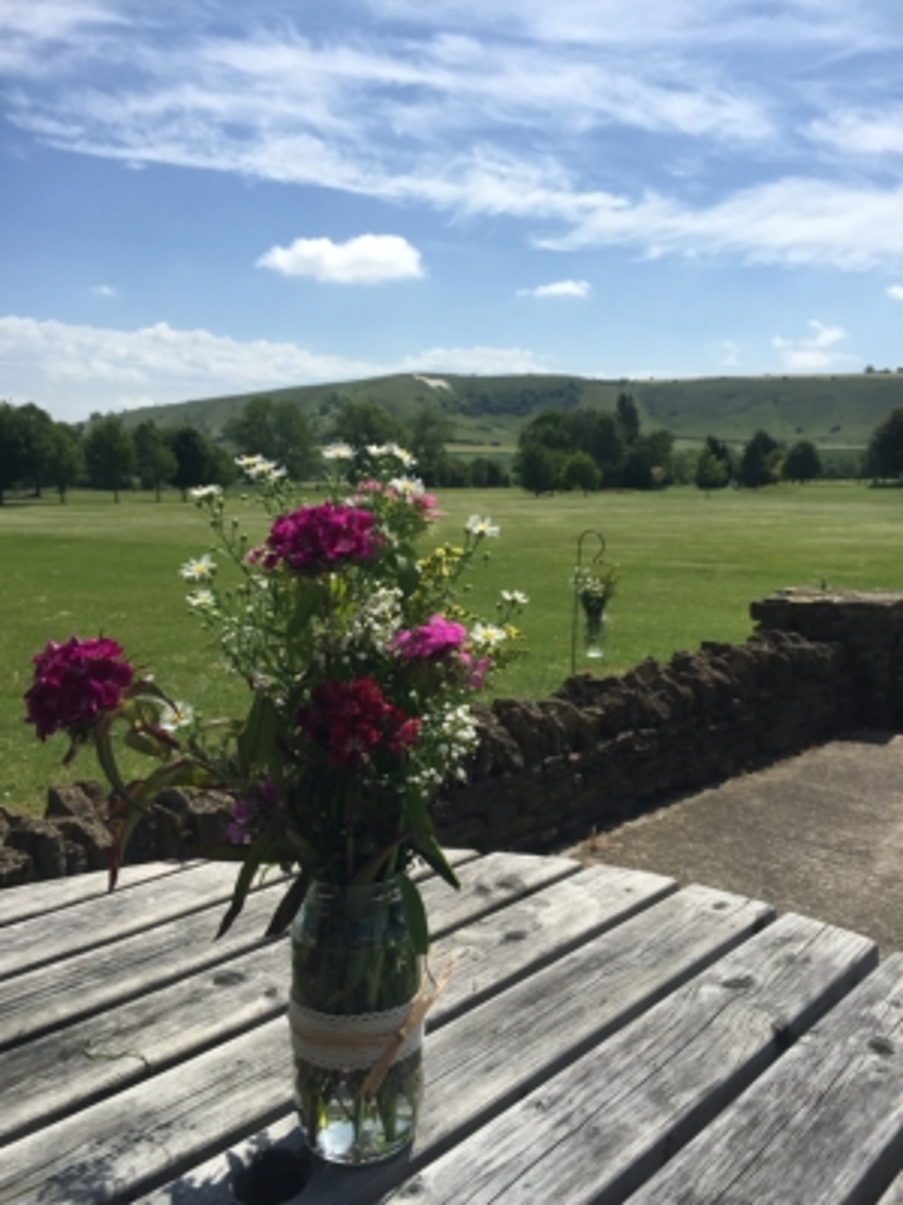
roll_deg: +1.0
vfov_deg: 61.7
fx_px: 1009
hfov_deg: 48.2
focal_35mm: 29
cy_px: 602
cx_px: 452
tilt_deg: -6.3
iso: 32
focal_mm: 4.15
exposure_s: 1/2825
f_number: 2.2
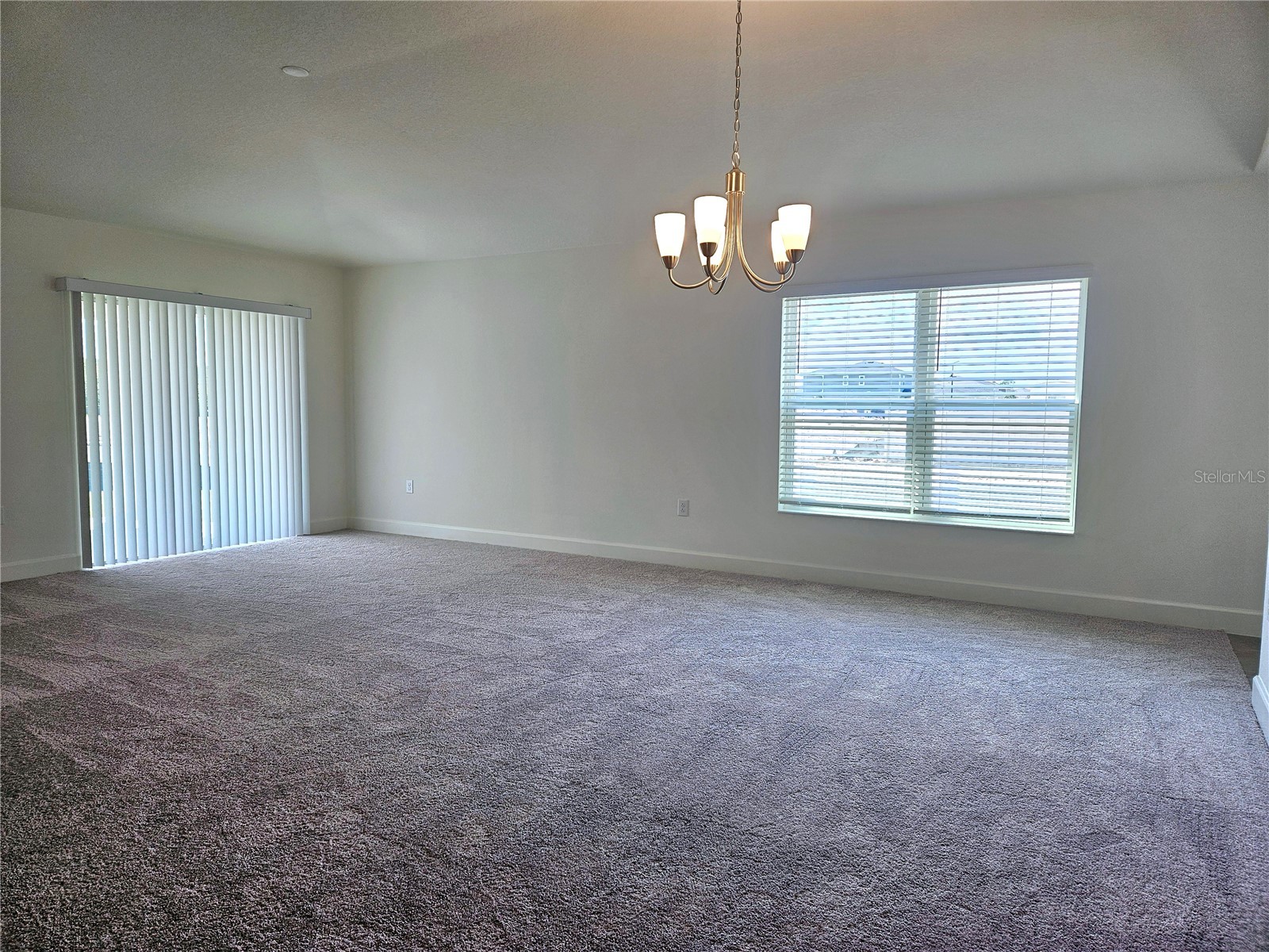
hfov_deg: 73.9
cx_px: 634
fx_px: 843
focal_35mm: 23
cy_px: 476
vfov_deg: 58.9
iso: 25
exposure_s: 1/172
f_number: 1.8
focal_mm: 5.4
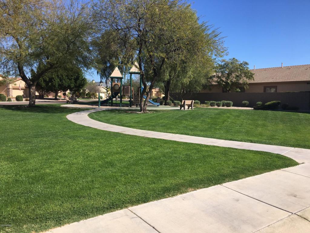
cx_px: 155
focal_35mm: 29
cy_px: 116
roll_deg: -1.6
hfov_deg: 61.7
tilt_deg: -4.0
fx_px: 260
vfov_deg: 48.2
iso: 25
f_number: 2.2
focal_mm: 4.15
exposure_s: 1/1570
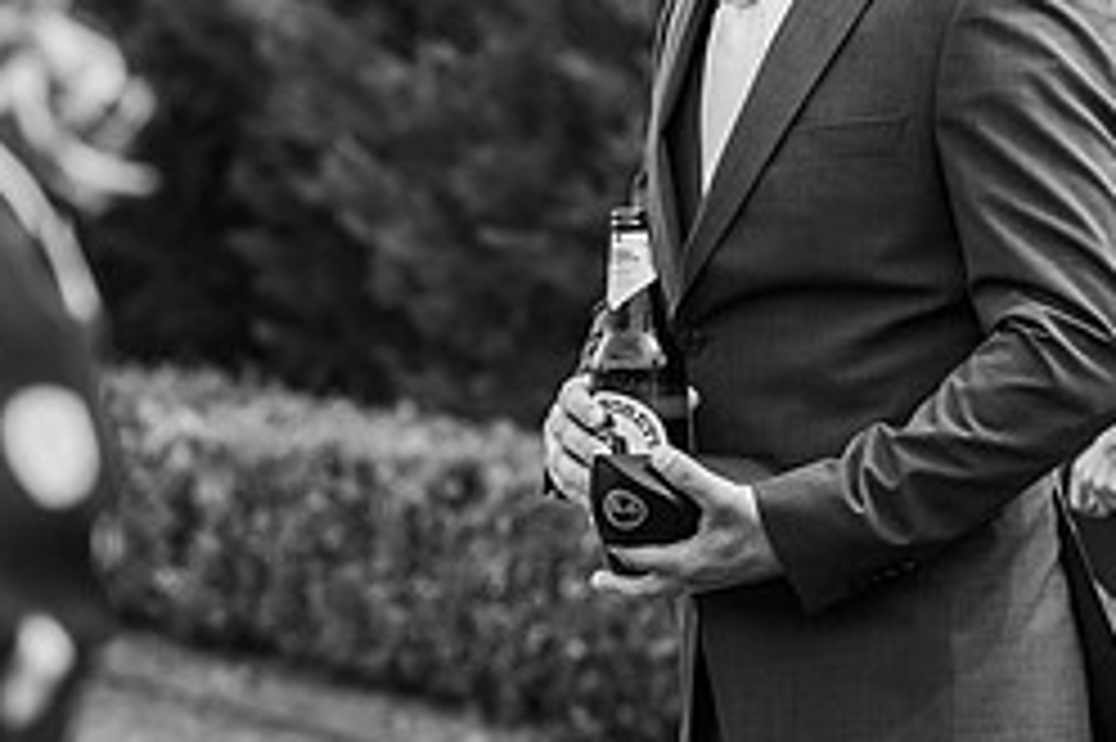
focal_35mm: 199
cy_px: 101
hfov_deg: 10.3
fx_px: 6165
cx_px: 918
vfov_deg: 6.9
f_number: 3.2
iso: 400
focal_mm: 85
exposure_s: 1/3200
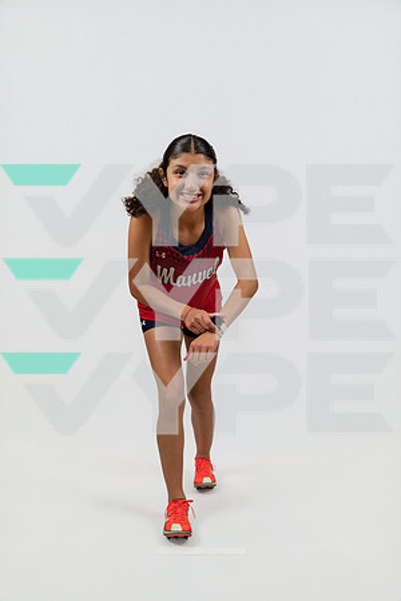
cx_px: 200
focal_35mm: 34
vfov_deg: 55.7
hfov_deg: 38.8
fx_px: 570
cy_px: 300
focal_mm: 34.1
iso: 400
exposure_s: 1/125
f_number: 4
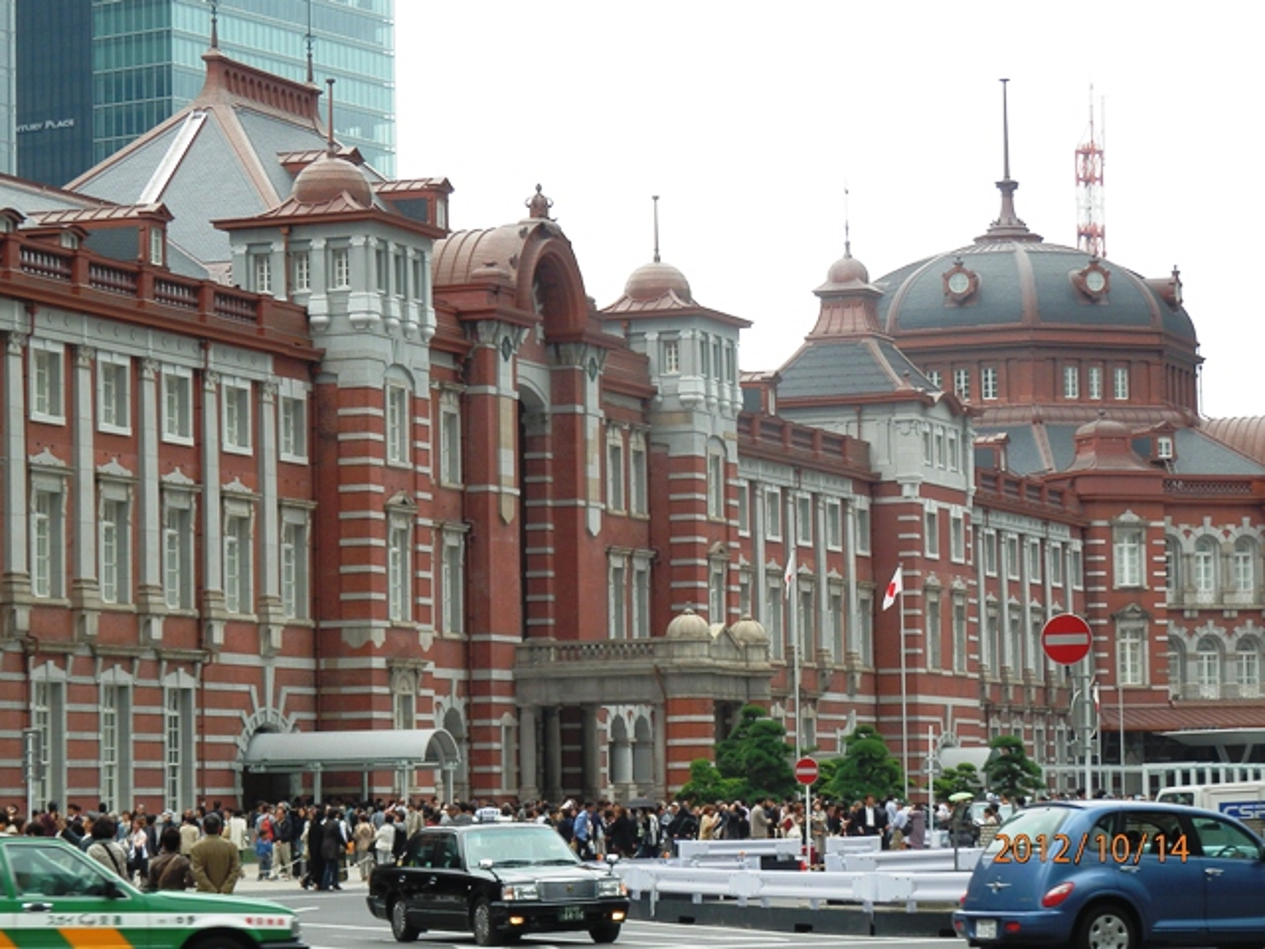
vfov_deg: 14.0
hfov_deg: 18.5
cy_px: 474
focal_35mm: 106
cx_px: 632
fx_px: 3874
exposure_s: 1/125
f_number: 5
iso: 100
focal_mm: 19
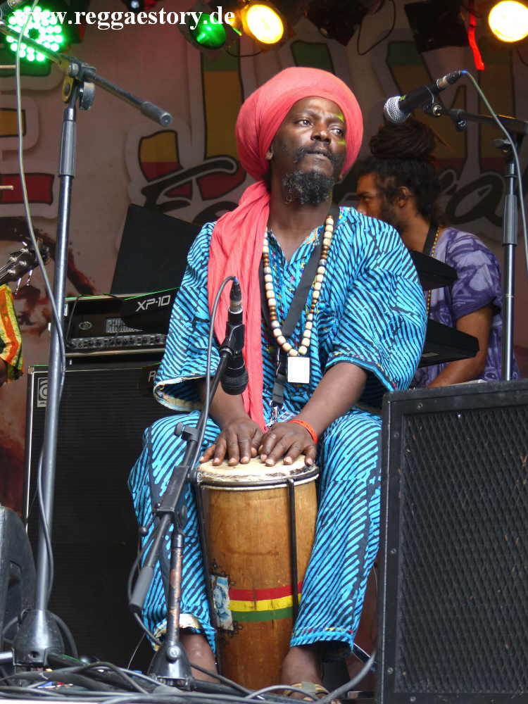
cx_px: 264
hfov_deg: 14.5
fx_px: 2074
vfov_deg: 19.3
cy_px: 352
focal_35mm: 102
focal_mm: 18.3
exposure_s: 1/60
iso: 100
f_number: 2.8
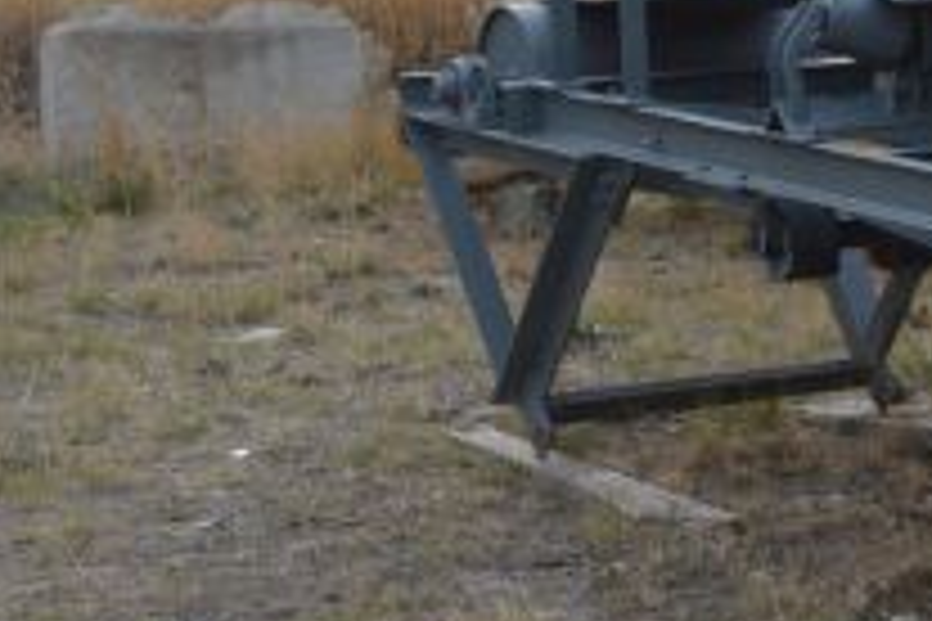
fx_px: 4504
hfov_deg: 10.8
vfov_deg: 7.9
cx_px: 1882
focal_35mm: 174
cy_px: 308
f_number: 6.3
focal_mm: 24
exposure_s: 1/160
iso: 100
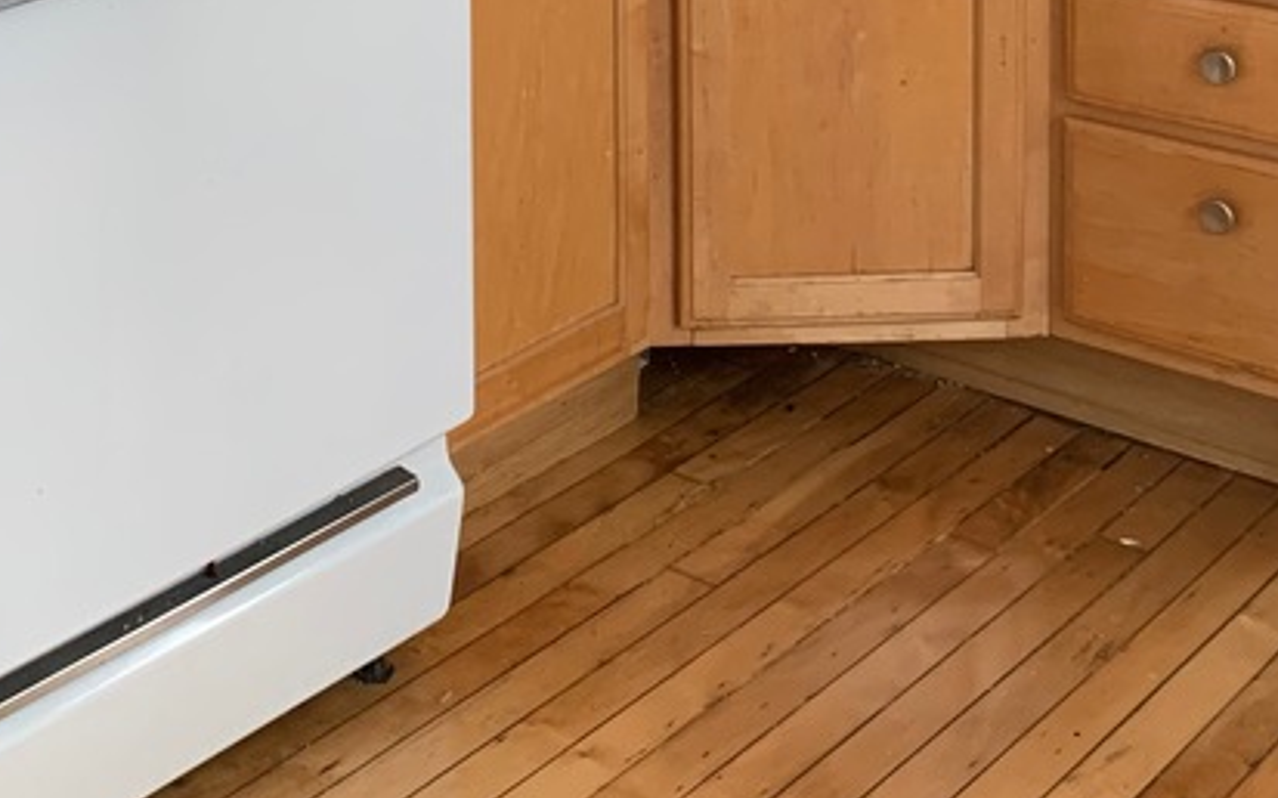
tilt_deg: -7.3
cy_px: -523
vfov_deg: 16.0
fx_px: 2507
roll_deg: +1.2
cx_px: 362
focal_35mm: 72
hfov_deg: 28.3
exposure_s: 1/60
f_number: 1.8
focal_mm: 4.25
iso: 250
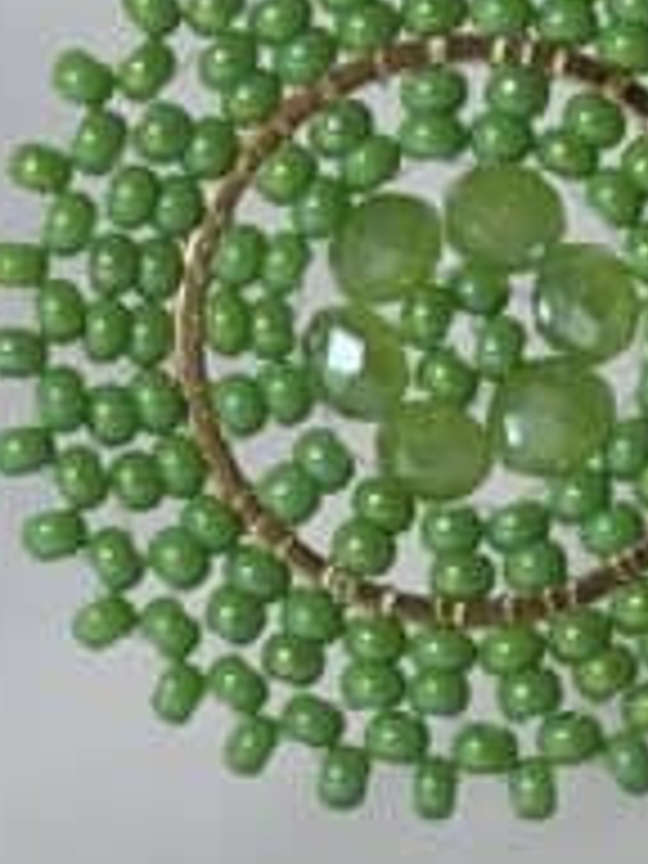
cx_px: -176
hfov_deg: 5.3
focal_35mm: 277
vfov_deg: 7.1
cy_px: 855
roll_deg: -2.2
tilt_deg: -7.4
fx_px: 6914
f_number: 1.6
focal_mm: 5.96
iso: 32
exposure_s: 1/162
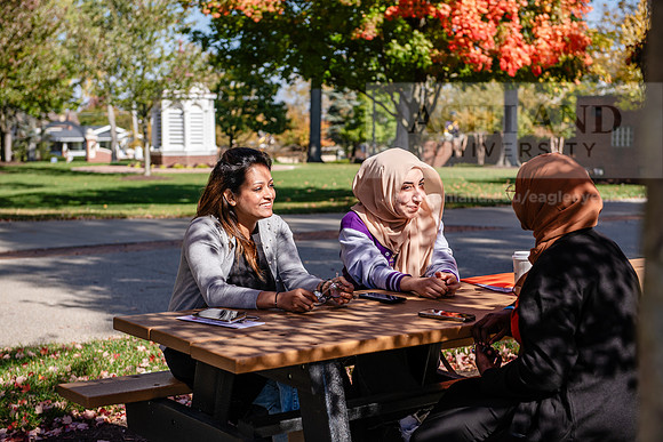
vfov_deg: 22.6
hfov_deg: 33.4
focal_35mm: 60
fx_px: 1105
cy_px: 221
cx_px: 332
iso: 100
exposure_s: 1/640
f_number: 4
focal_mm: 60
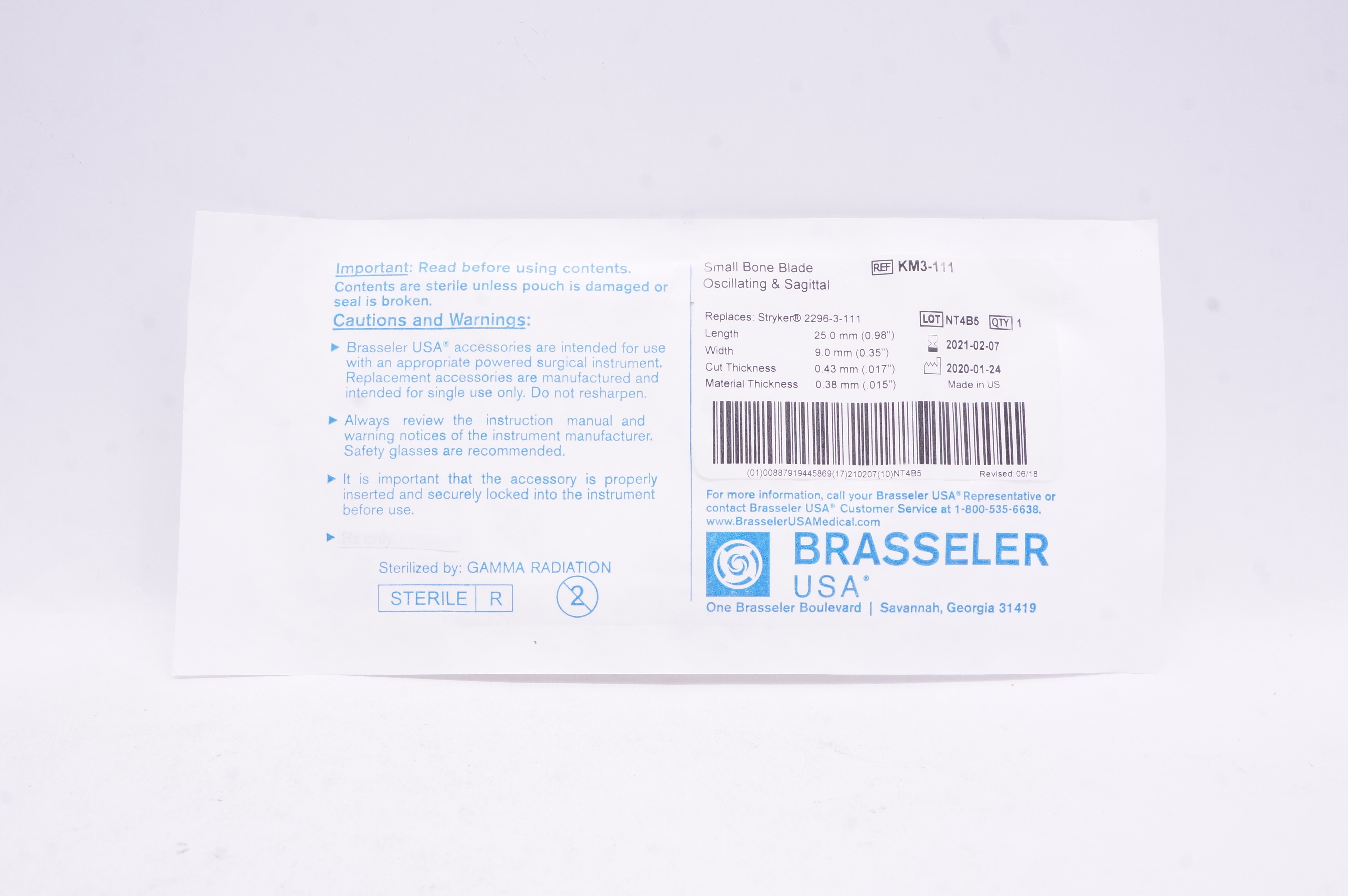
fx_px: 1739
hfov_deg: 42.4
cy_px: 448
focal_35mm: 46
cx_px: 674
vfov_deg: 28.9
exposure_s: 1/20
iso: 800
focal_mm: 31
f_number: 16
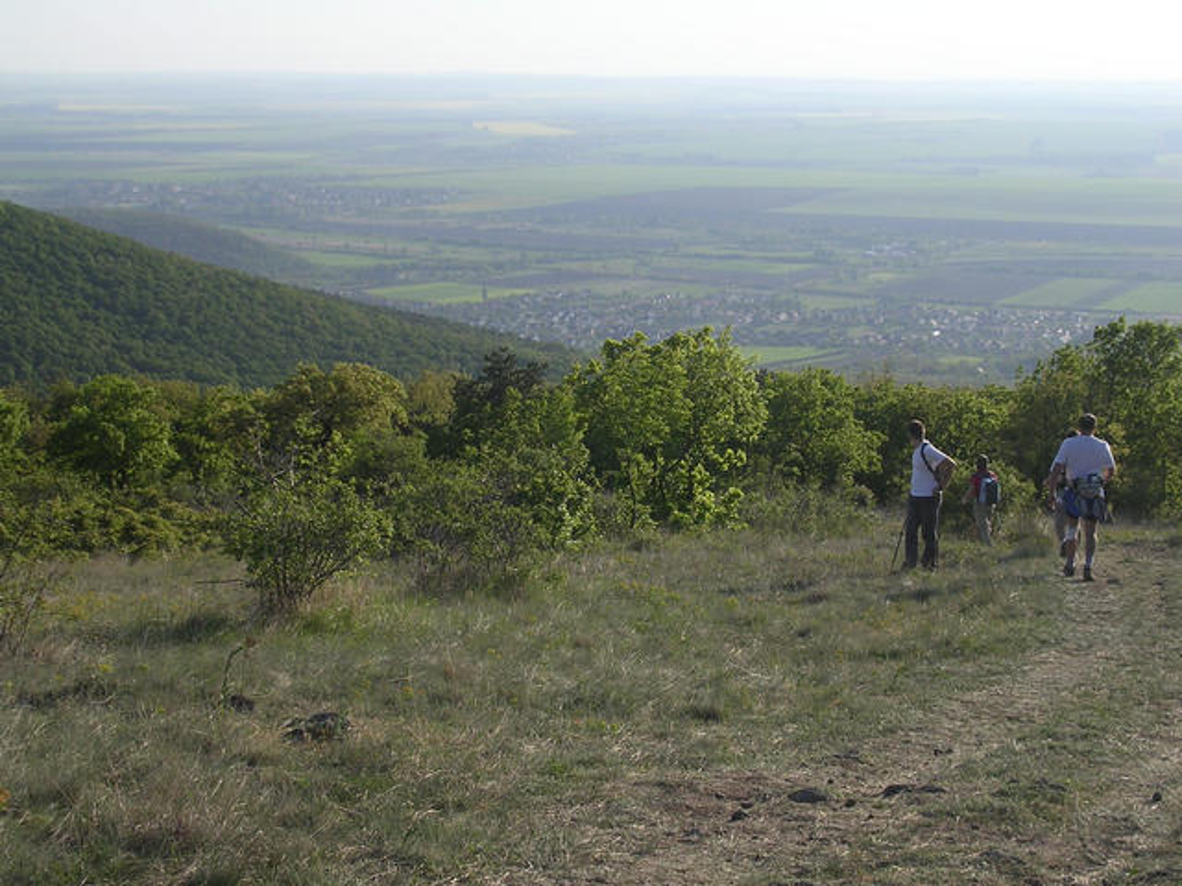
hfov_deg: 29.0
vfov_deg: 21.9
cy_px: 443
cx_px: 591
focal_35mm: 67
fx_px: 2288
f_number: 3.6
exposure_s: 1/502
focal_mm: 10.2
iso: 100
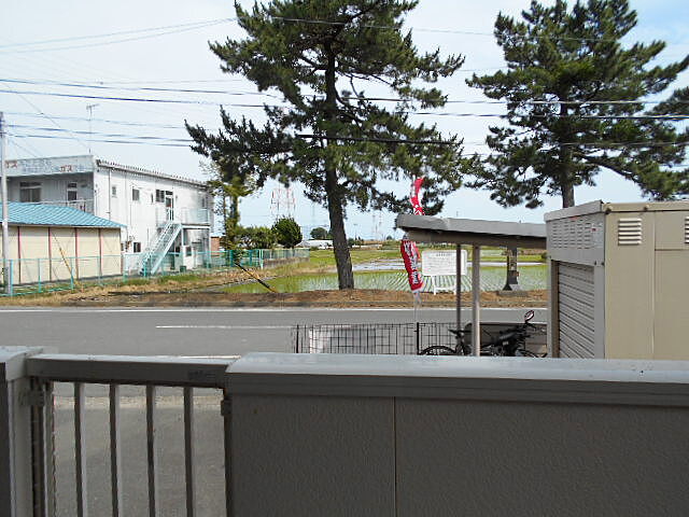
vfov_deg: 53.1
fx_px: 518
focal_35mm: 26
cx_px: 344
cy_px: 258
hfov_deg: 67.3
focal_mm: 4.6
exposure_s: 1/800
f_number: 3.2
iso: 80
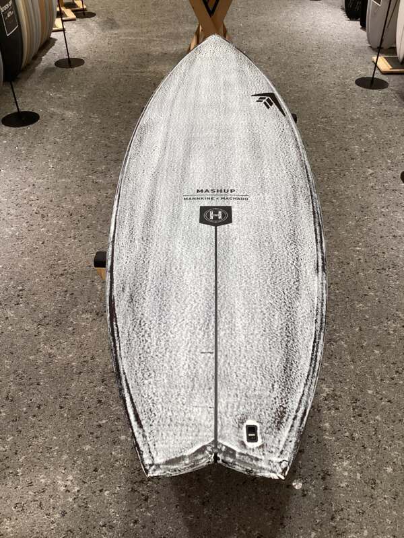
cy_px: 269
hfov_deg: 45.4
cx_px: 202
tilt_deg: -41.2
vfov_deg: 58.4
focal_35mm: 31
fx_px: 482
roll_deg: -0.4
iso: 80
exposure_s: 1/60
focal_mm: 3.3
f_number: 2.4
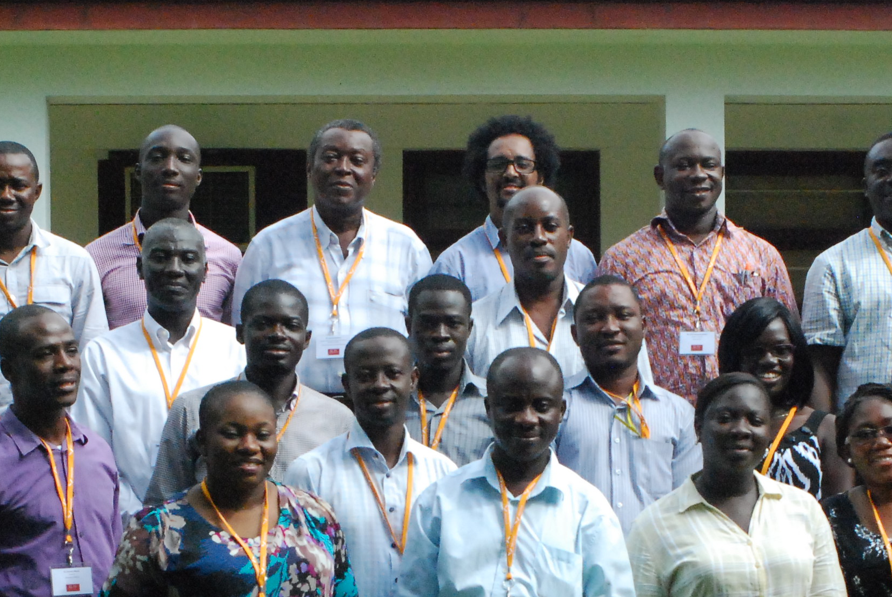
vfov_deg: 11.0
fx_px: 3056
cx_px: 497
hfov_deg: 16.6
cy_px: 621
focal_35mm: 123
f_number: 11
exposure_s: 1/640
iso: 1600
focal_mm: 35
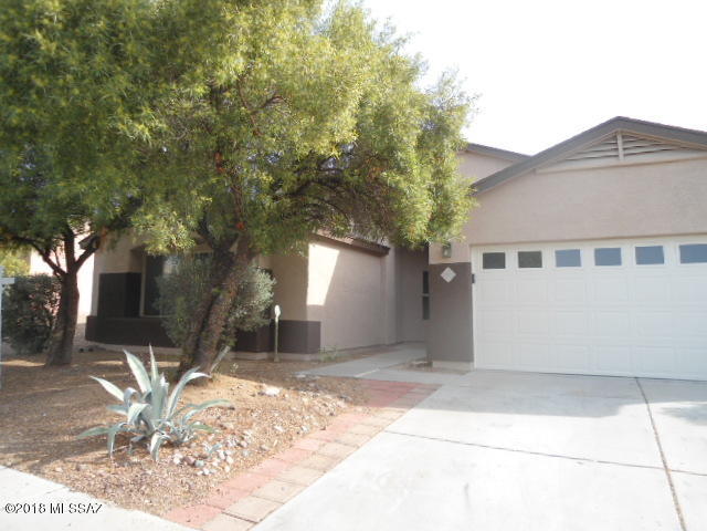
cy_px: 266
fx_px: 531
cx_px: 354
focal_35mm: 26
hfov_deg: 67.3
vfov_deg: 53.1
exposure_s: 1/320
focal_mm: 4.7
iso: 80
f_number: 2.8
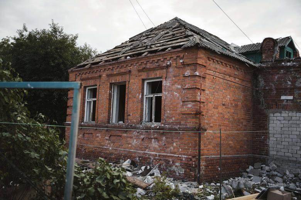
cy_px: 100
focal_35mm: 36
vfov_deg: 36.6
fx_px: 303
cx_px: 150
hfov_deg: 52.8
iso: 640
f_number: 2.8
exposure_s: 1/1250
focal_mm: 36.3
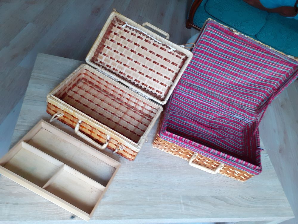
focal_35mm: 27
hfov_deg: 65.3
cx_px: 149
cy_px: 112
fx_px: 232
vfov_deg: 51.4
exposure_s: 1/25
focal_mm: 3.6
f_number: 1.9
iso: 200
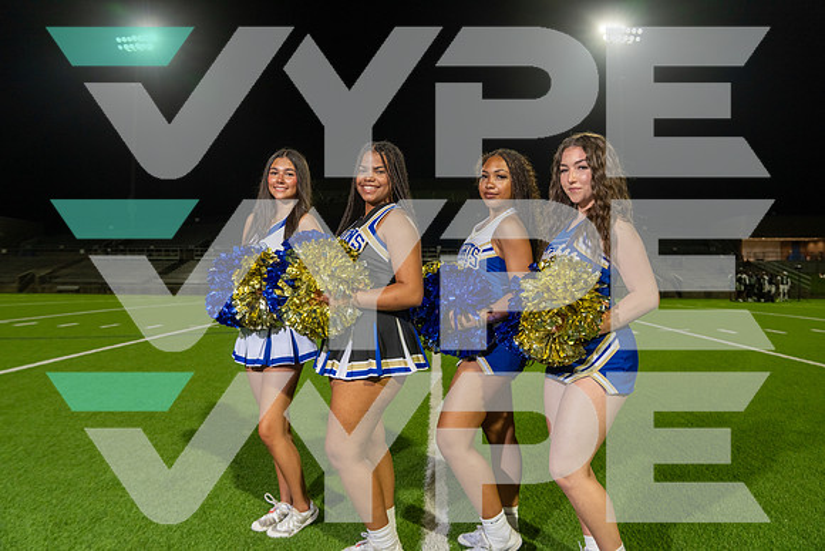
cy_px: 276
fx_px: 550
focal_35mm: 24
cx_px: 412
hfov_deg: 73.7
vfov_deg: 53.2
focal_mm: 24
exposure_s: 1/200
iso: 1000
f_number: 4
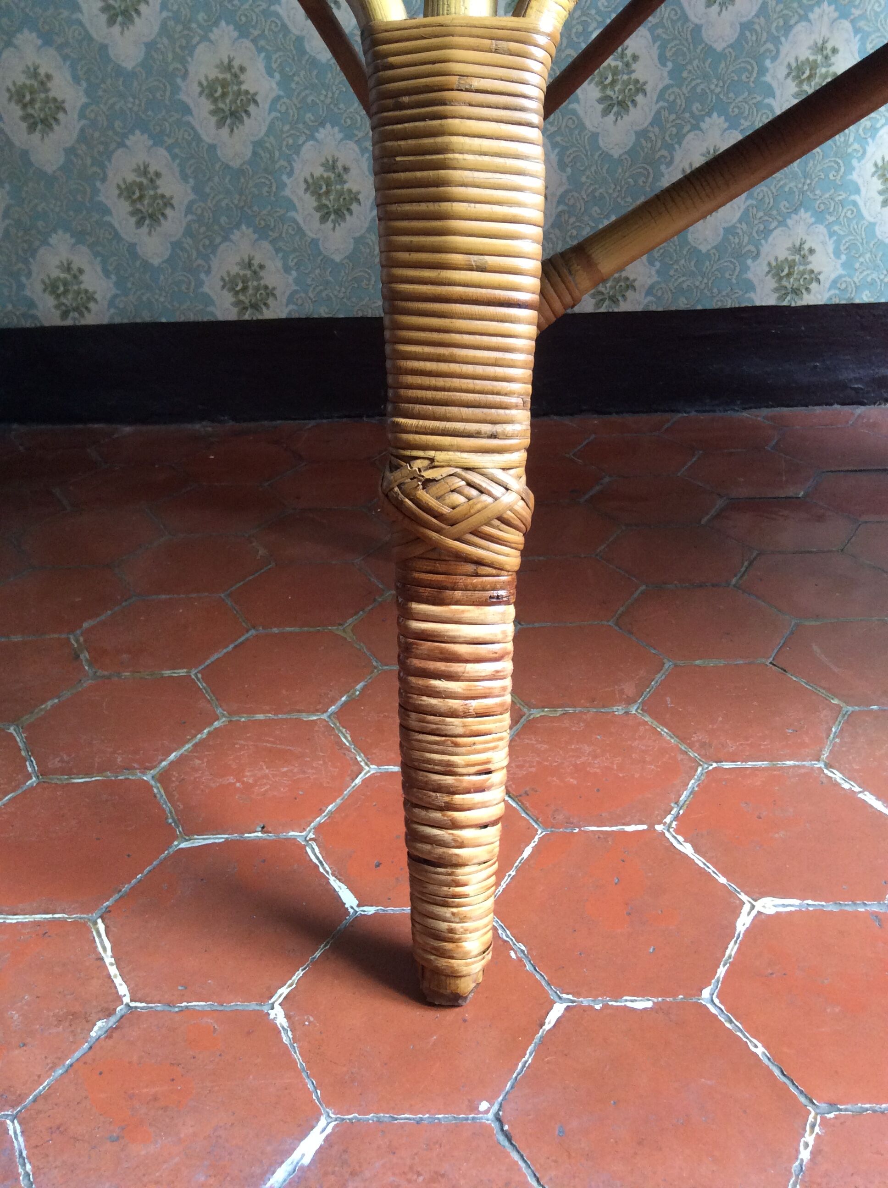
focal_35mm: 32
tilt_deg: -25.9
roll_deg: +1.4
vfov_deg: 56.9
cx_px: 444
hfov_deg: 44.1
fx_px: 1097
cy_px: 594
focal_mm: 3.3
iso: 125
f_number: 2.4
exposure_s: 1/25
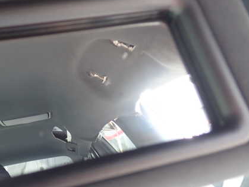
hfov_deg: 43.0
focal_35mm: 43
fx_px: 309
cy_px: 101
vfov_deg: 33.6
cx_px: 74
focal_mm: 5.4
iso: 200
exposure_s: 1/40
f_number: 2.3
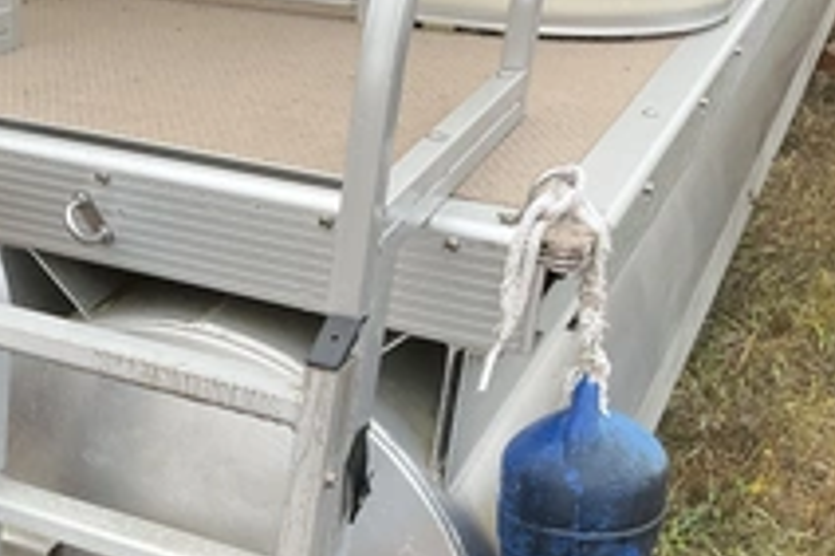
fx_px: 1321
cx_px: 173
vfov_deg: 23.2
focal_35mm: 57
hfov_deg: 34.1
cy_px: 493
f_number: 1.8
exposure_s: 1/122
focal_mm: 3
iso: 32
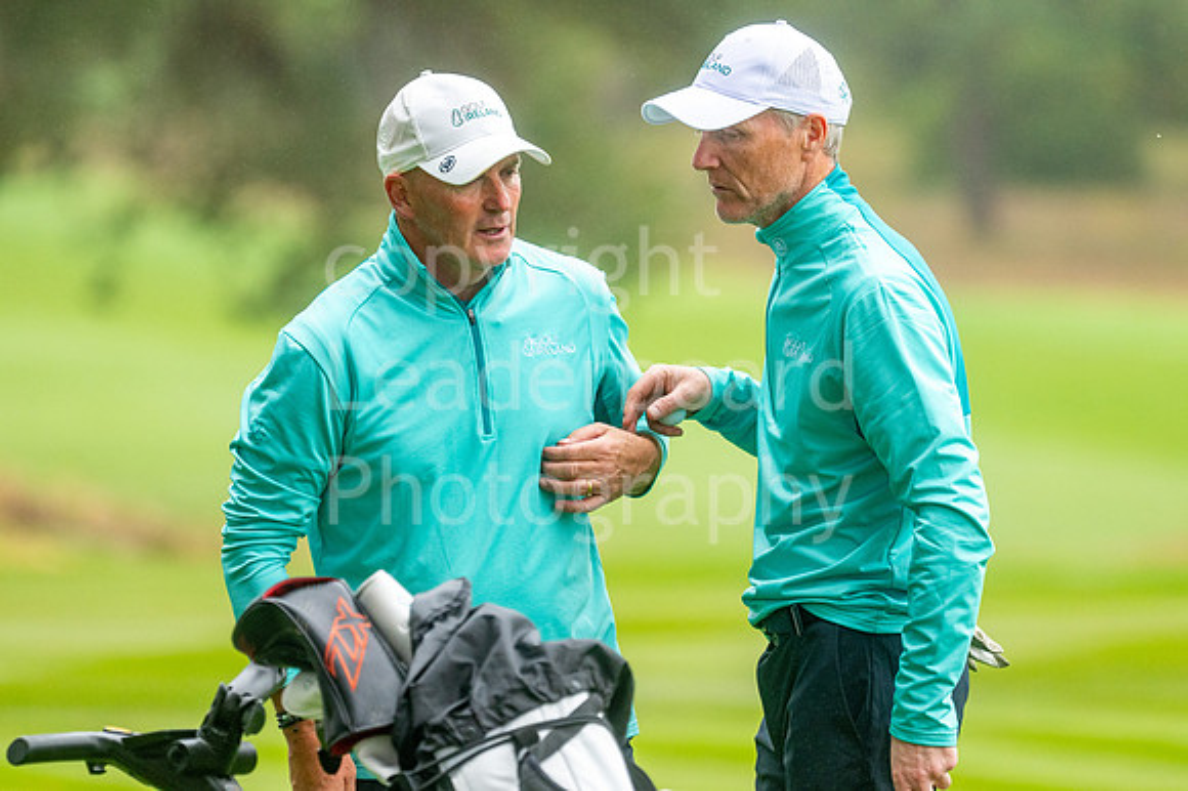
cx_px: 594
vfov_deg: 3.1
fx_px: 14841
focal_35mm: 450
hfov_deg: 4.6
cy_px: 396
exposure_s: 1/800
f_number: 4
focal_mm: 300
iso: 800
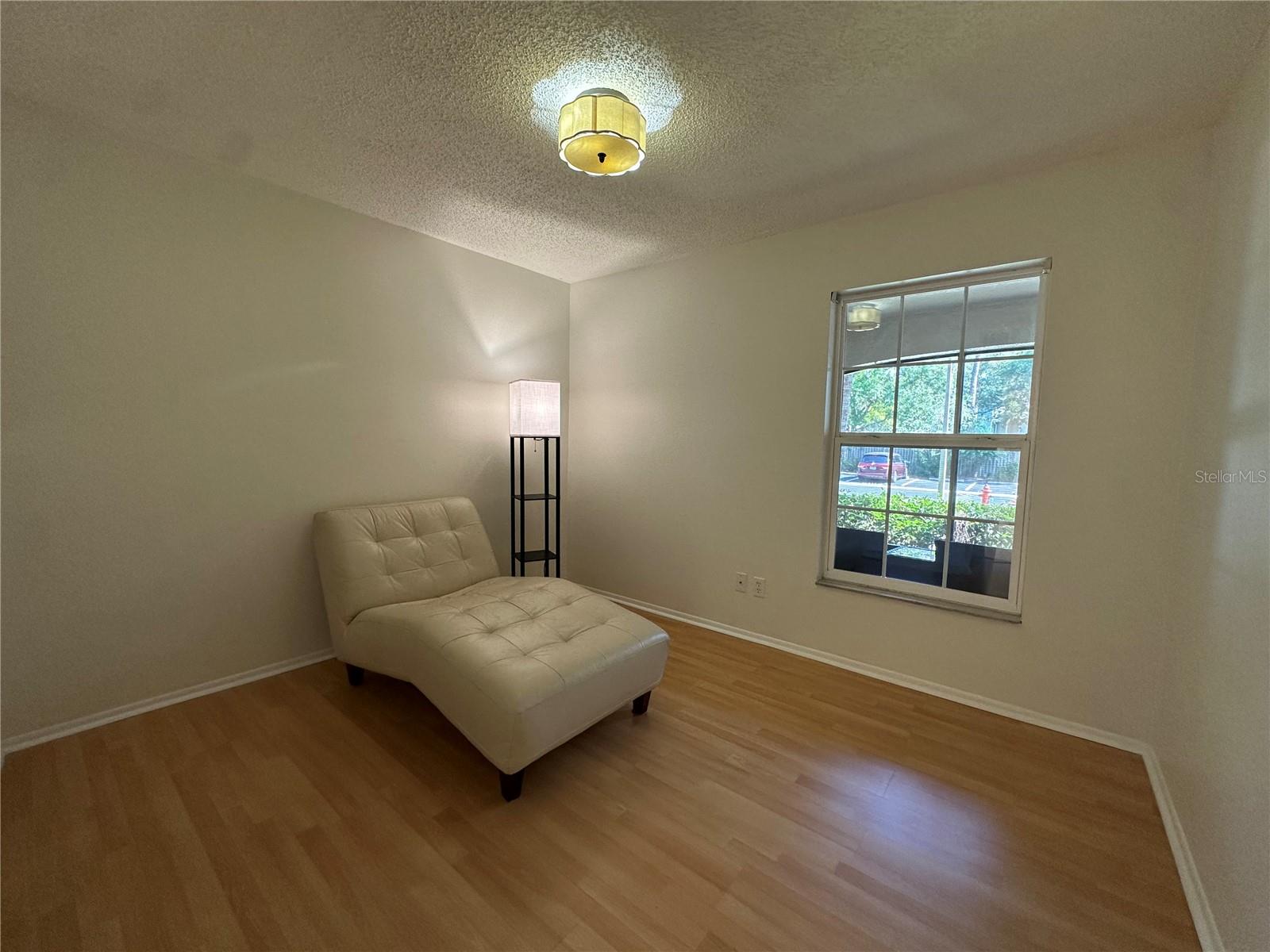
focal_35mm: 14
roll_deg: -1.5
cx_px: 635
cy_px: 476
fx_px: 514
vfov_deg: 85.7
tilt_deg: -4.1
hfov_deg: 102.1
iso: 200
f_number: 2.2
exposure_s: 1/120
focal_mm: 2.22
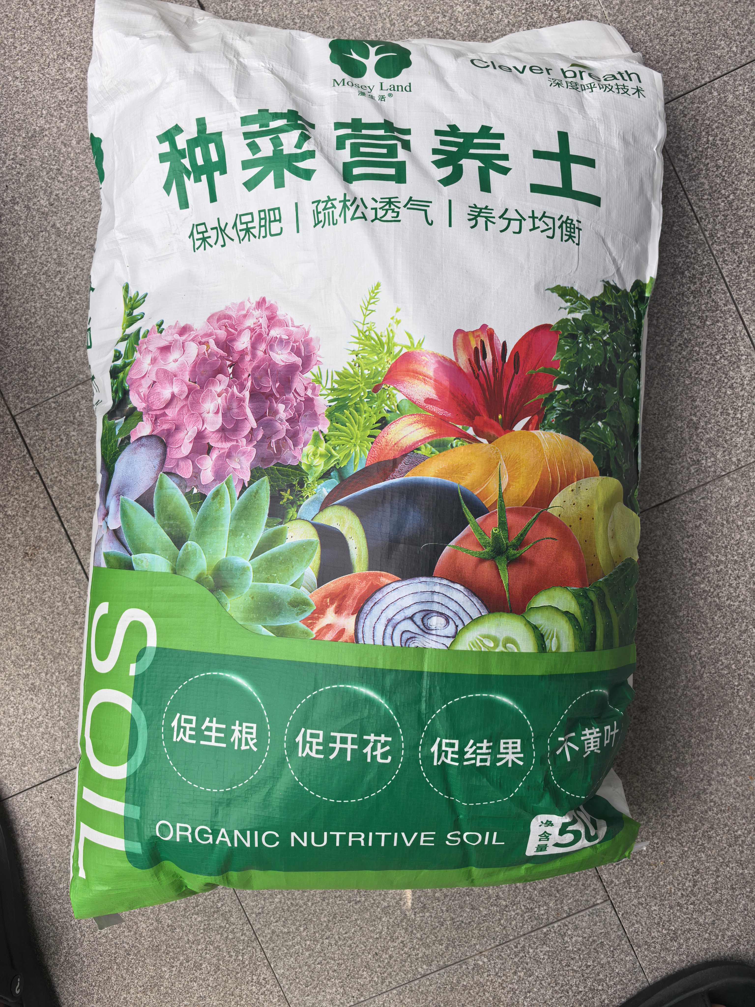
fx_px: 698
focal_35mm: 24
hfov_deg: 56.8
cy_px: 504
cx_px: 378
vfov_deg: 71.6
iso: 50
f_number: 2.8
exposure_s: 1/228
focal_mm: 6.98
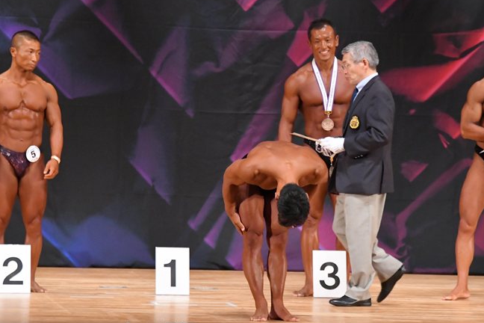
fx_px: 3616
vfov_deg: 5.1
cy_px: 170
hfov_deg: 7.7
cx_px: 264
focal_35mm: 269
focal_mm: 150
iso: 6400
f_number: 5.6
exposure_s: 1/400
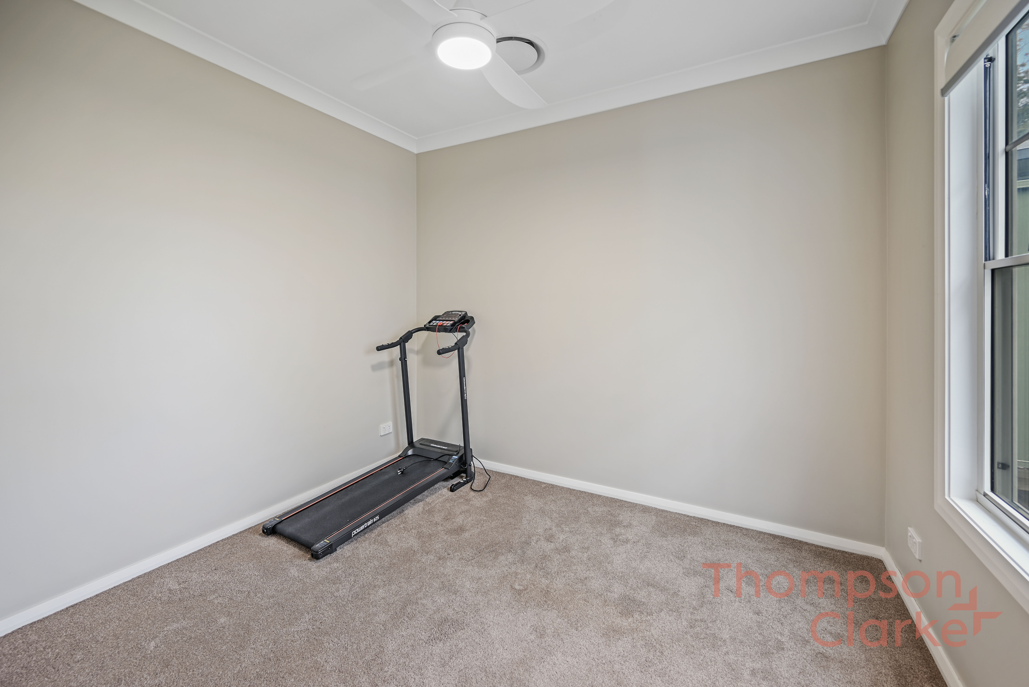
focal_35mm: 14
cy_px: 344
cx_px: 514
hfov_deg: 104.2
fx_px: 400
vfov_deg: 81.3
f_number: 4
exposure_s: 1/1.67
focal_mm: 14
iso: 100
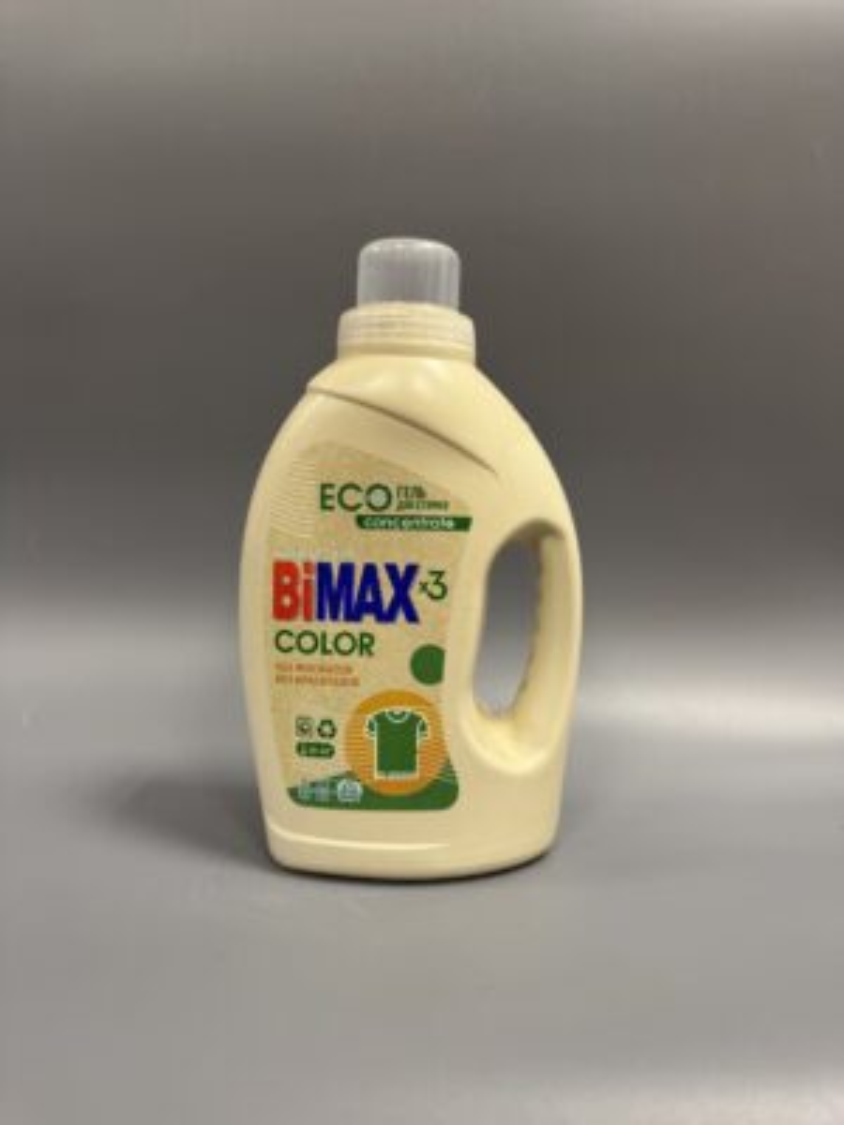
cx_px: 422
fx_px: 780
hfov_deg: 56.8
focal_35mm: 24
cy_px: 562
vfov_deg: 71.6
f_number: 1.78
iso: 125
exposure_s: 1/50
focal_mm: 6.76
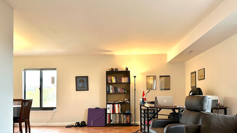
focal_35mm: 27
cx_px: 116
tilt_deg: +0.5
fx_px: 170
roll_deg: +0.6
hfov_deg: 69.9
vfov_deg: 42.1
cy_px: 91
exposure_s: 1/120
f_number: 1.78
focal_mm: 6.86
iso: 80
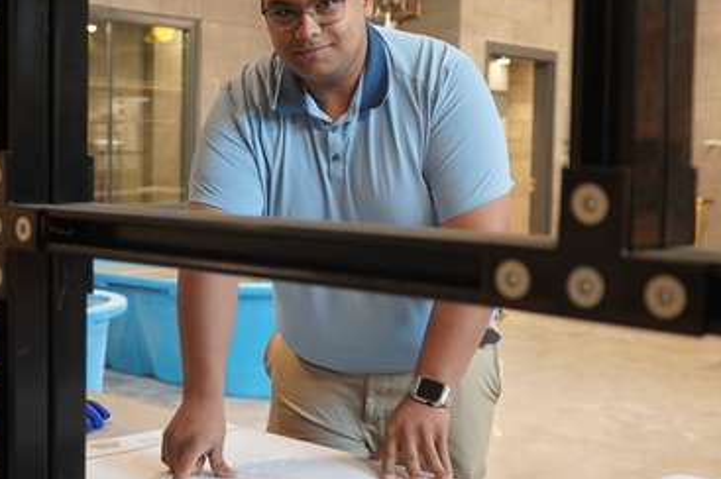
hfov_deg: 36.8
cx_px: 308
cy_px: 216
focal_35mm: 54
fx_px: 1081
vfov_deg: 25.0
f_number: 4
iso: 2500
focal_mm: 33
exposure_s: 1/160
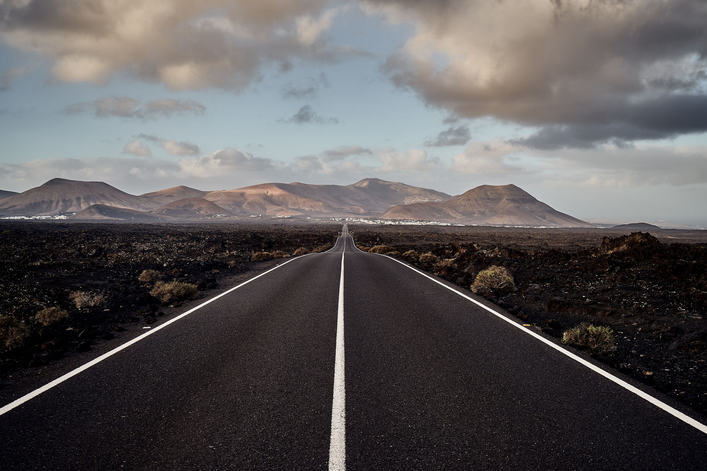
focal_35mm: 34
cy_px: 236
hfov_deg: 55.8
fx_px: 668
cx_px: 354
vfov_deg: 38.9
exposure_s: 1/60
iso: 100
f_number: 8
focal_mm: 34
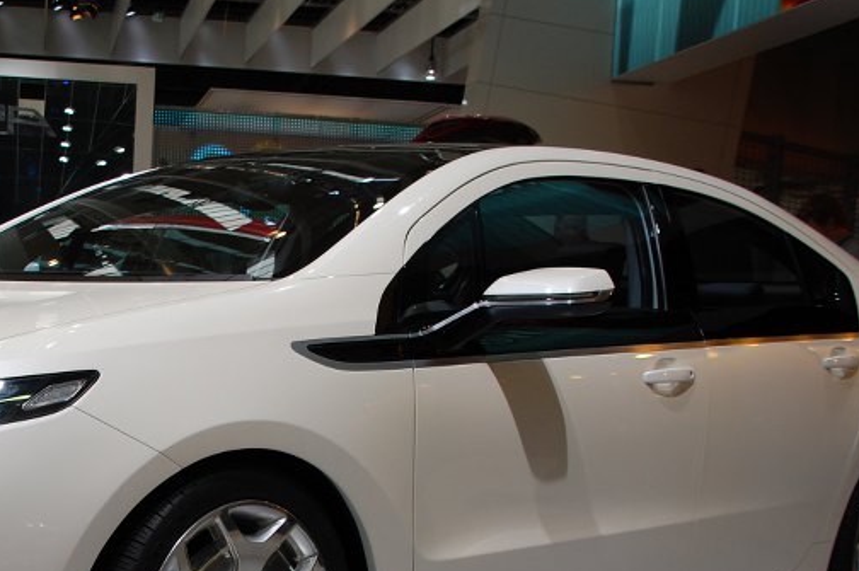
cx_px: 186
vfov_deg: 19.9
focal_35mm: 67
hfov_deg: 29.5
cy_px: 493
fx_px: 1597
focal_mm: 22
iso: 200
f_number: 6.3
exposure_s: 1/160
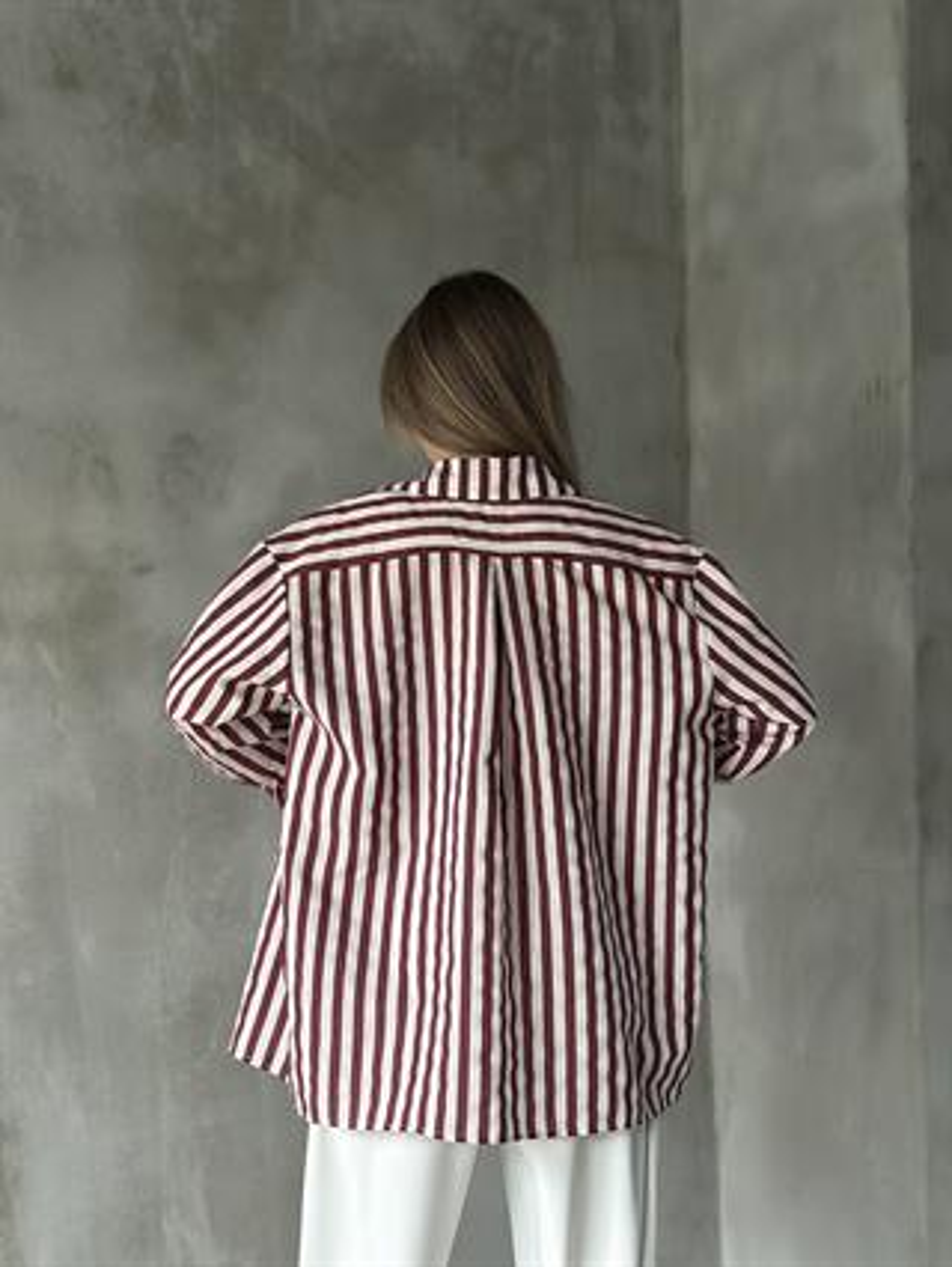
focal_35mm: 48
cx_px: 476
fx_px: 1758
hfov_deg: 30.3
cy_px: 634
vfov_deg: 39.6
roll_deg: -0.4
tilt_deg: +3.2
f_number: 1.78
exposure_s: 1/60
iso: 320
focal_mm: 6.86
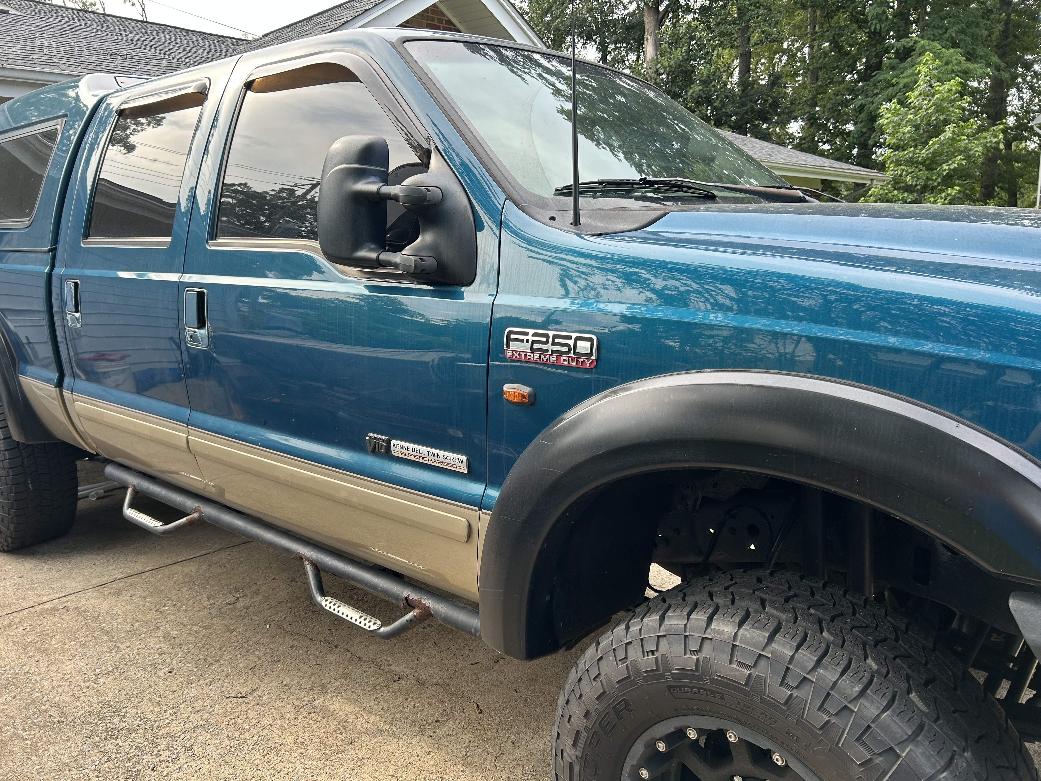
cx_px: 520
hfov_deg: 67.3
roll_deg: +0.2
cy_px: 390
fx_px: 782
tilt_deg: -10.8
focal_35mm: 26
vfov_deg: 53.1
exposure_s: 1/284
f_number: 1.5
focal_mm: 5.7
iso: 40
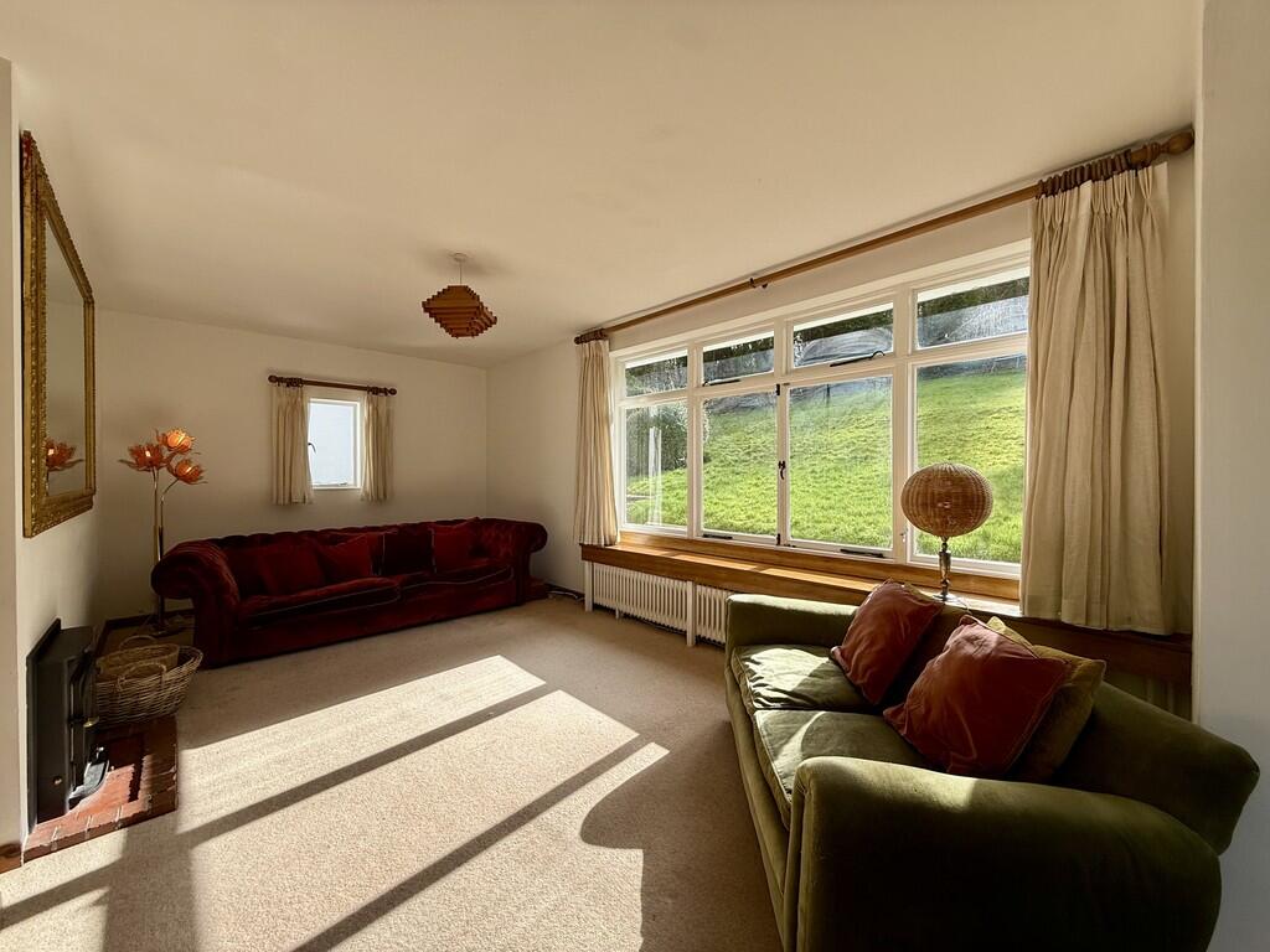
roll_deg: +0.2
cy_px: 476
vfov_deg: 85.7
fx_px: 514
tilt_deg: -0.1
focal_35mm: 14
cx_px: 635
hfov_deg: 102.1
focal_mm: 2.22
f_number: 2.2
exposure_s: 1/455
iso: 50
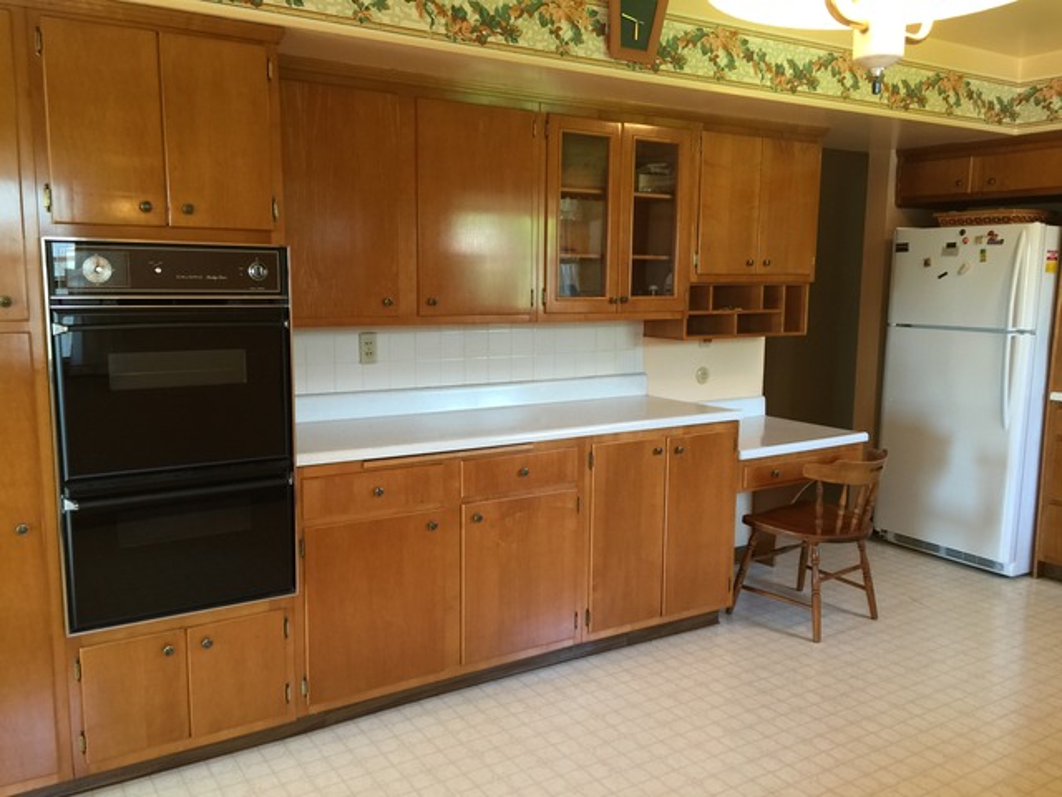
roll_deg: -0.8
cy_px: 398
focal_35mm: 29
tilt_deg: -7.4
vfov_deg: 48.2
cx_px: 531
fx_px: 890
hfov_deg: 61.7
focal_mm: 4.15
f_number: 2.2
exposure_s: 1/15
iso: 64
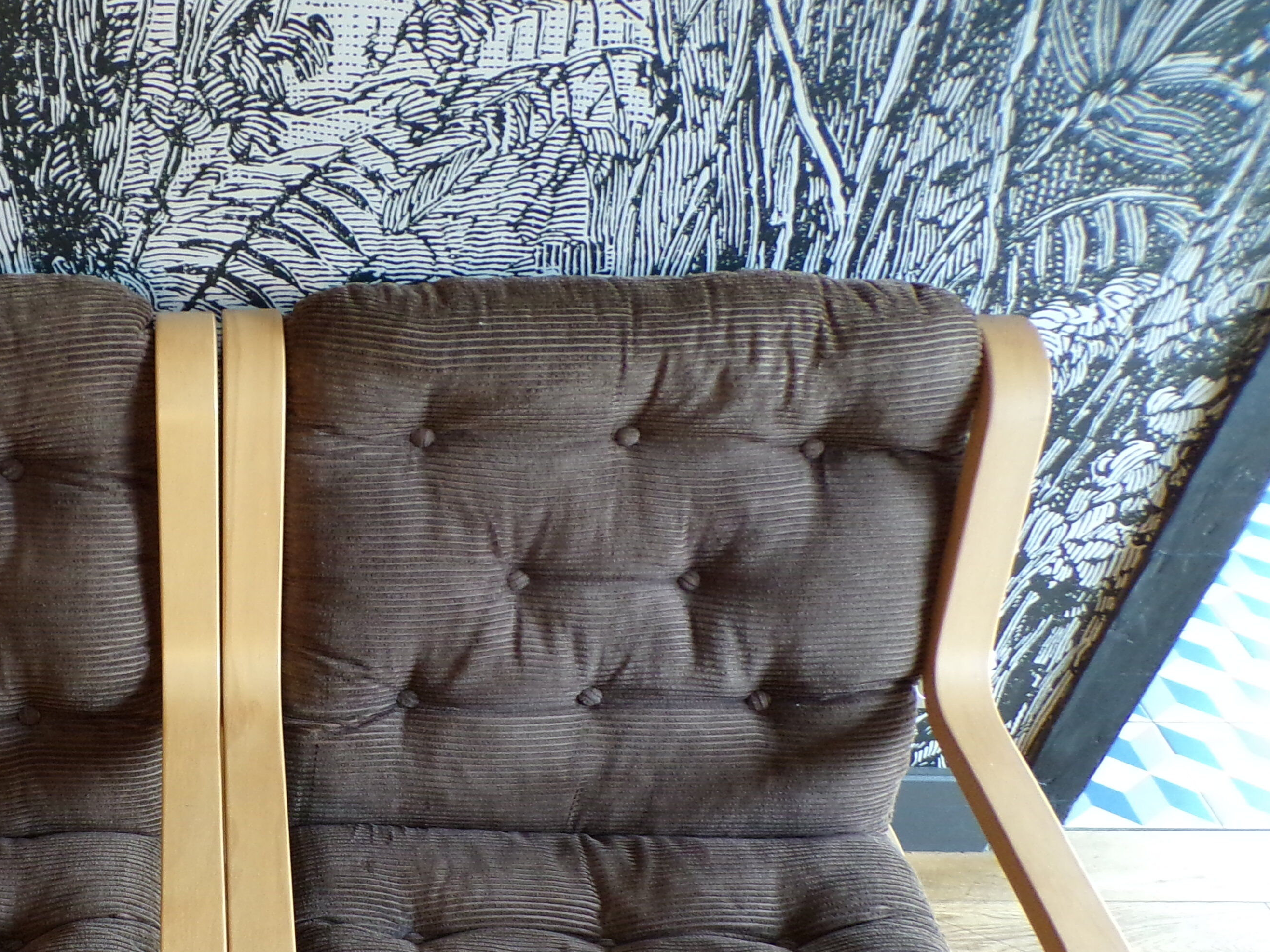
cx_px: 211
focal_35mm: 42
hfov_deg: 42.3
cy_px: 831
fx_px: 1541
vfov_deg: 32.8
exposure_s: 1/18
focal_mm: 4.3
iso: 200
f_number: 3
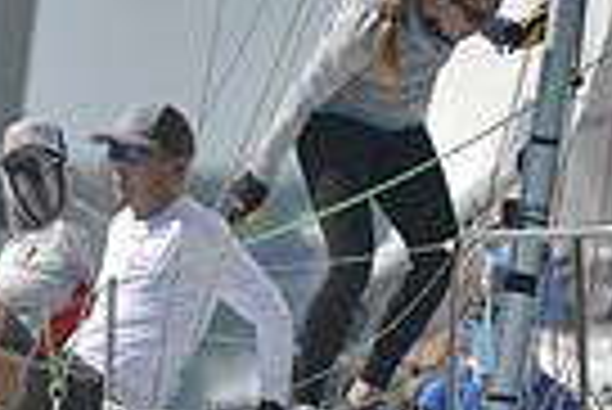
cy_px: 399
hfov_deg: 1.6
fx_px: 21749
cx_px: 518
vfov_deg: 1.1
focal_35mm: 1278
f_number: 6.3
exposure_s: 1/1250
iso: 200
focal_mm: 300
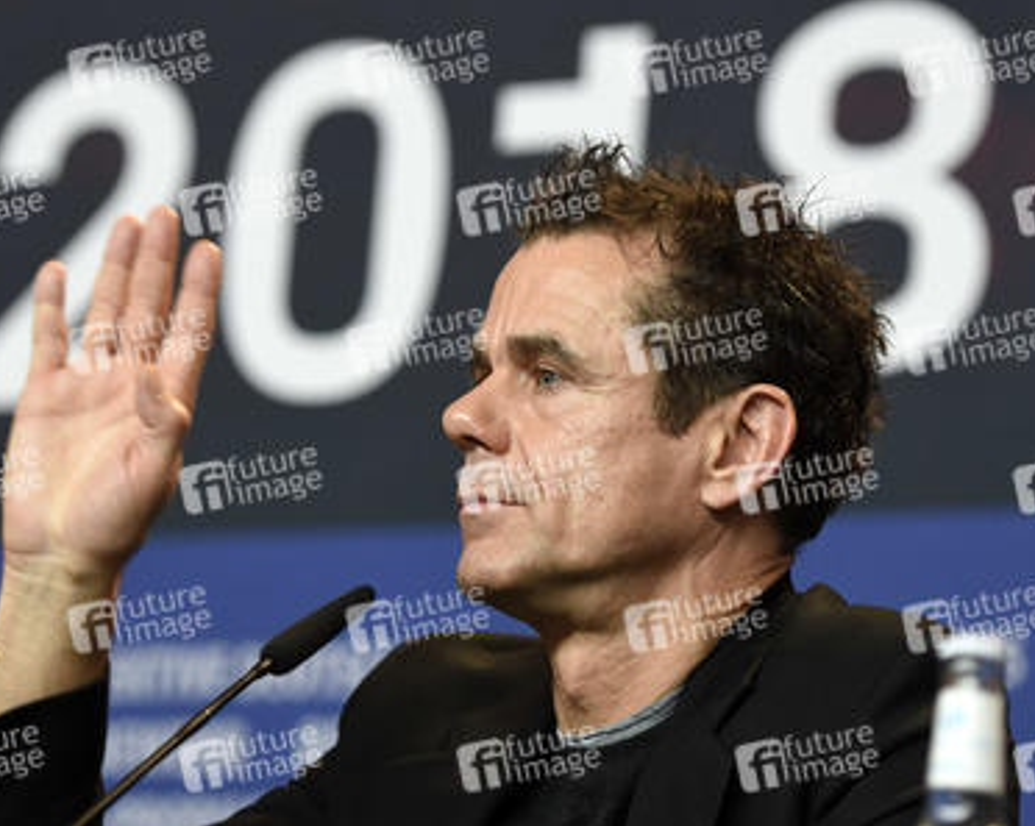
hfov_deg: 9.8
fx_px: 6060
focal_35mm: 198
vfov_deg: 7.8
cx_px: 455
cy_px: 412
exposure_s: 1/320
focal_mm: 116
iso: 640
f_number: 3.2
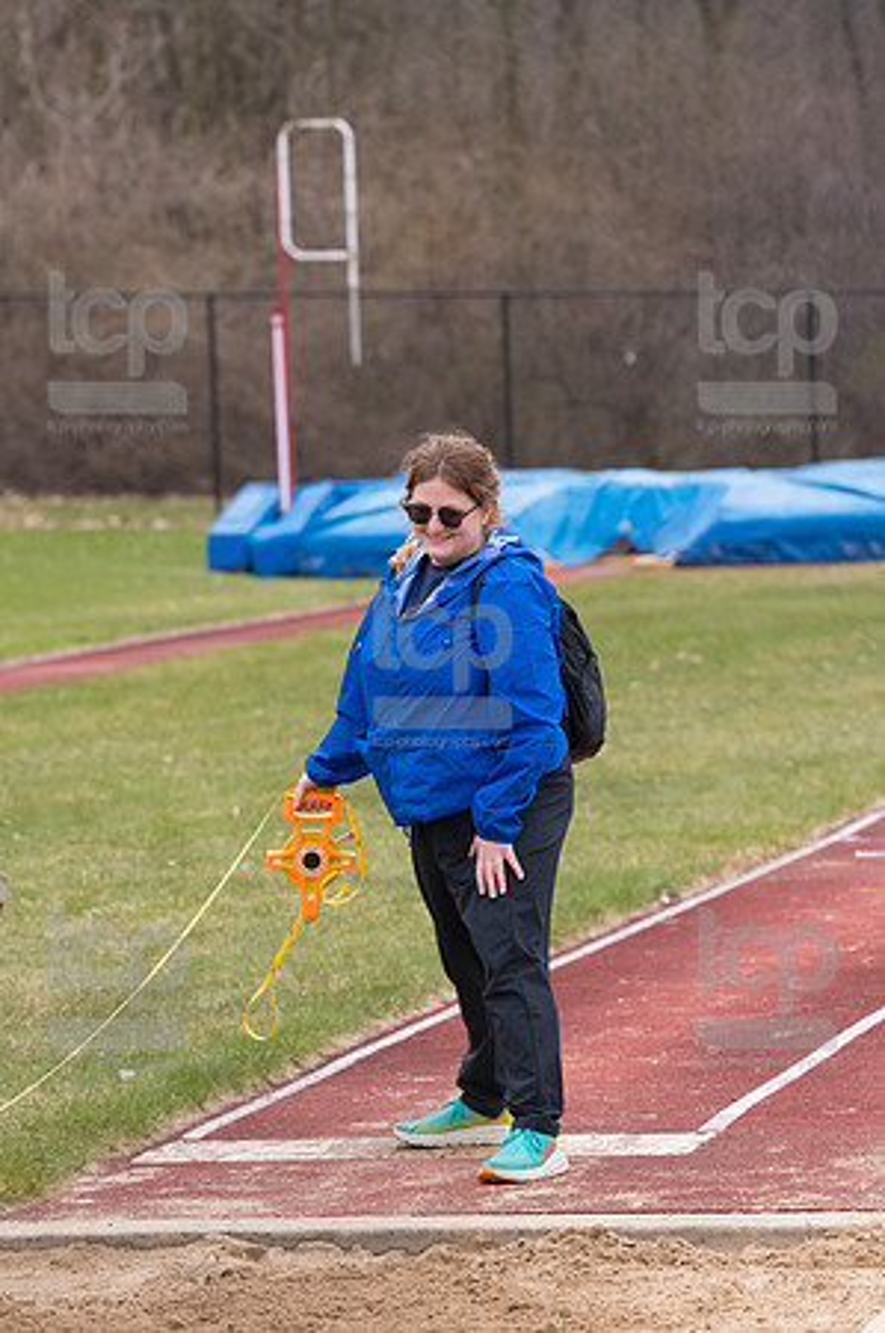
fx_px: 7465
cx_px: 442
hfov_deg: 6.8
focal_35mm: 202
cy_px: 666
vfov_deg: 10.2
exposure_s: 1/2000
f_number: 4.5
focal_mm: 135
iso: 2000
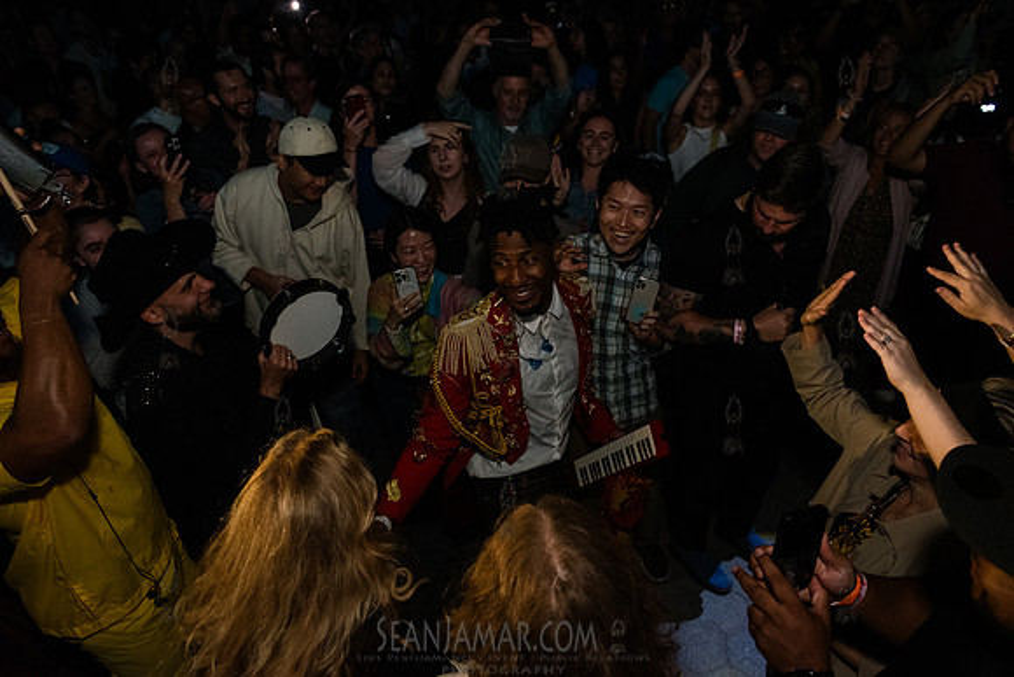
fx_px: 676
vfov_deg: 53.2
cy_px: 338
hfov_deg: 73.7
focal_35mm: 24
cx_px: 507
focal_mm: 24
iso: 8000
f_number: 3.2
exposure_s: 1/640
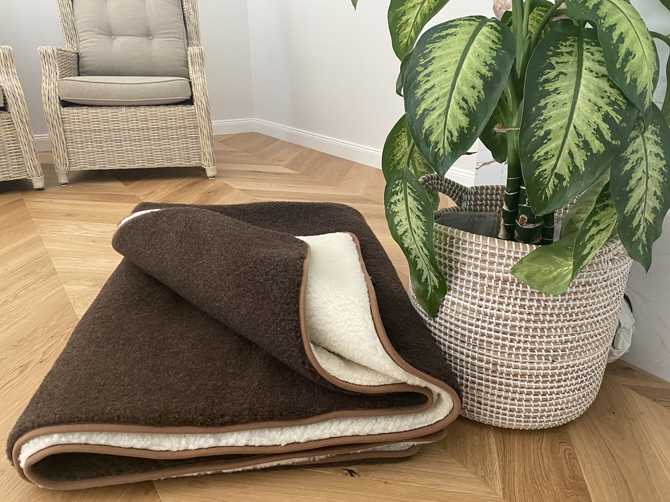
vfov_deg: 53.1
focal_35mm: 26
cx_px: 335
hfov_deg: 67.3
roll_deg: +0.1
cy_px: 251
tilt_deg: -21.9
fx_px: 503
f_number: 1.8
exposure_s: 1/60
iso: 320
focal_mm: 4.25
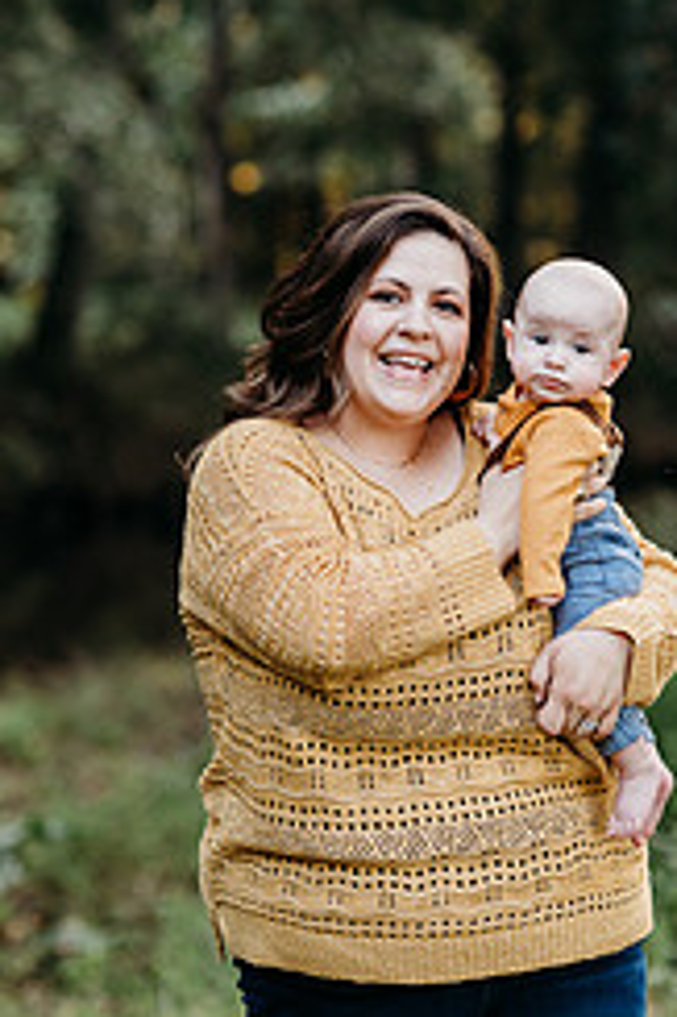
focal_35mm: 156
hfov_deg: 8.8
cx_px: 424
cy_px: 428
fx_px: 4406
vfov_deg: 13.2
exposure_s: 1/200
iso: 200
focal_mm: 85
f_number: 2.2
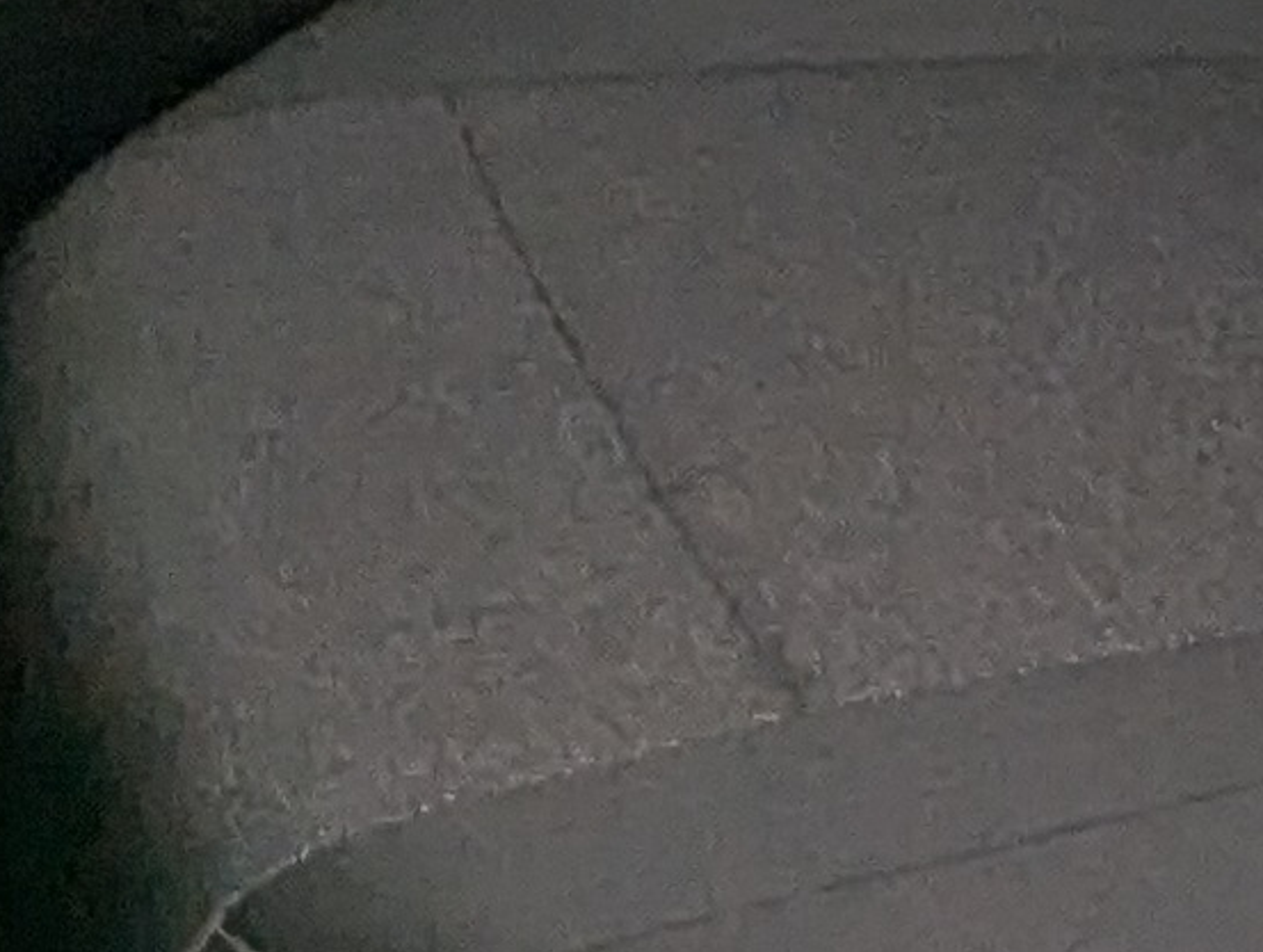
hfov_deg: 12.4
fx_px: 4314
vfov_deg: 12.6
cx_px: 3202
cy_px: 598
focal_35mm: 118
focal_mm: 2.35
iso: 81
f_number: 2.2
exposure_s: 1/45.2
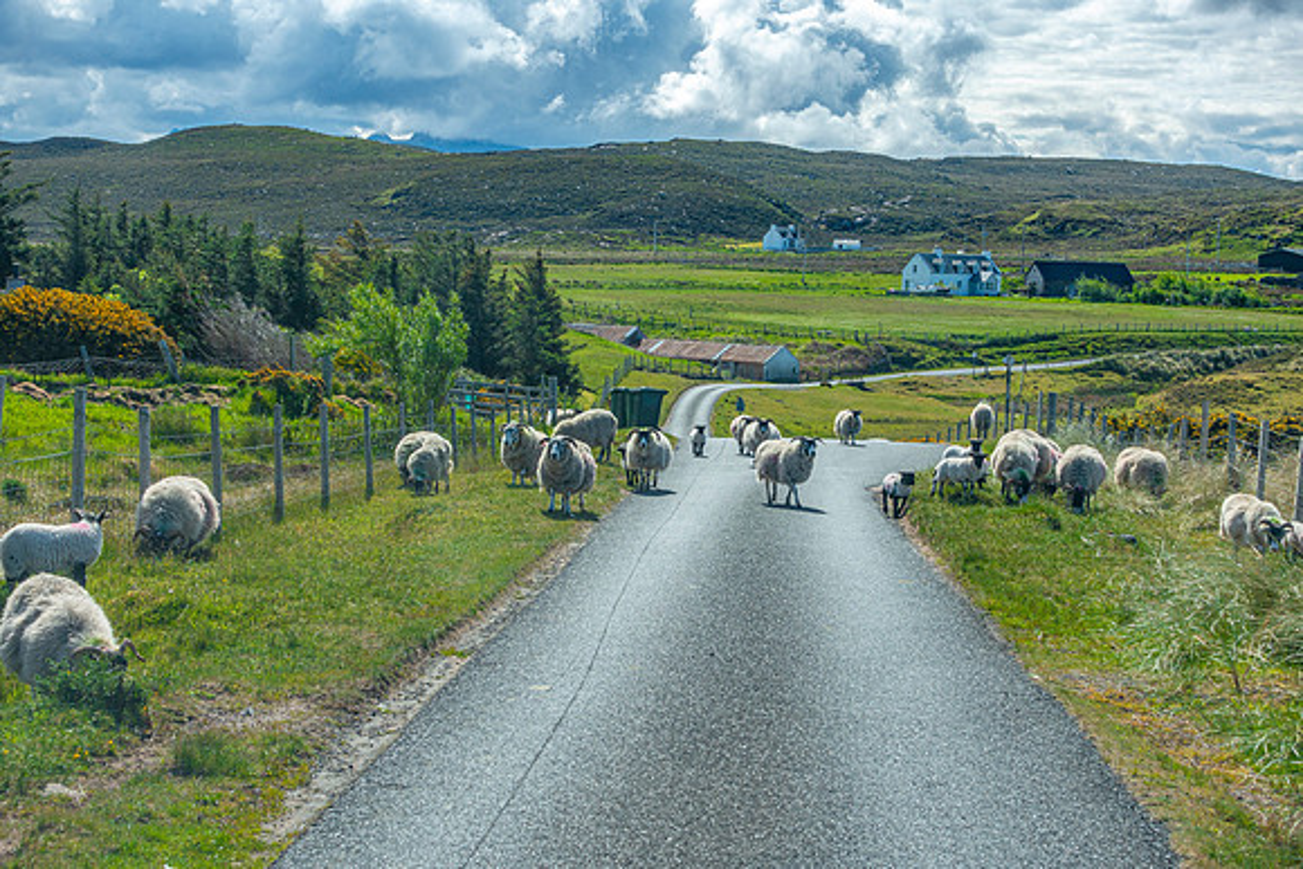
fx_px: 2534
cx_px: 652
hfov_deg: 28.8
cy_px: 434
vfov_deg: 19.5
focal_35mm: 70
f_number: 7.1
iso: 125
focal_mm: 25.7
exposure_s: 1/320
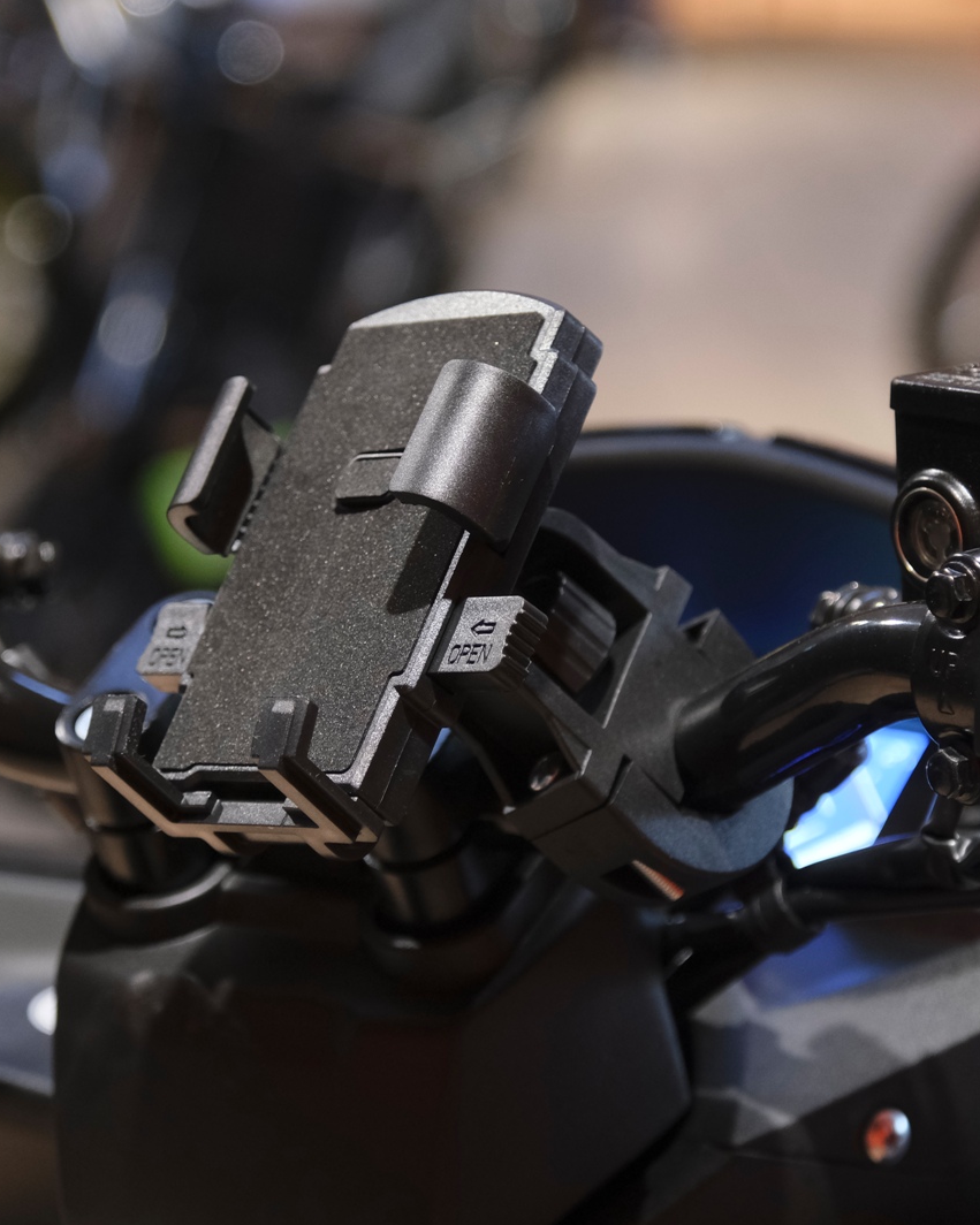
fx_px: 4351
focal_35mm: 120
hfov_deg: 12.8
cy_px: 613
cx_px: 572
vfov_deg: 16.0
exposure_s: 1/100
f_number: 4
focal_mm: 56.5
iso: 1600
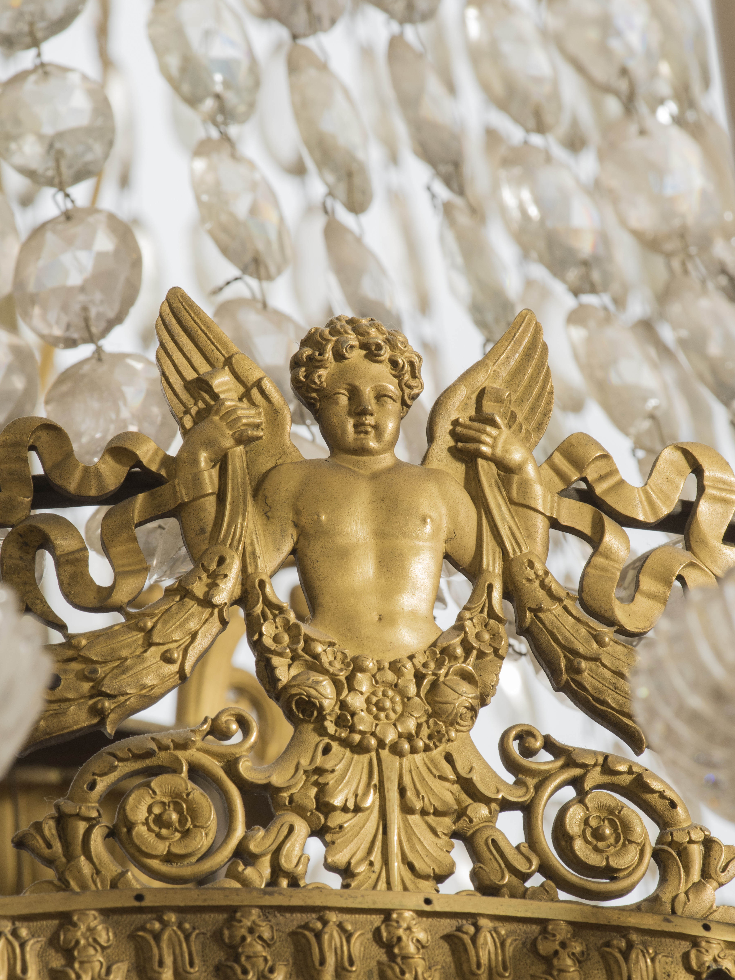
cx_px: 380
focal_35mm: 260
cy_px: 583
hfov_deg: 5.7
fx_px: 7360
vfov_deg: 7.6
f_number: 16
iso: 400
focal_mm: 200
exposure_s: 1/125
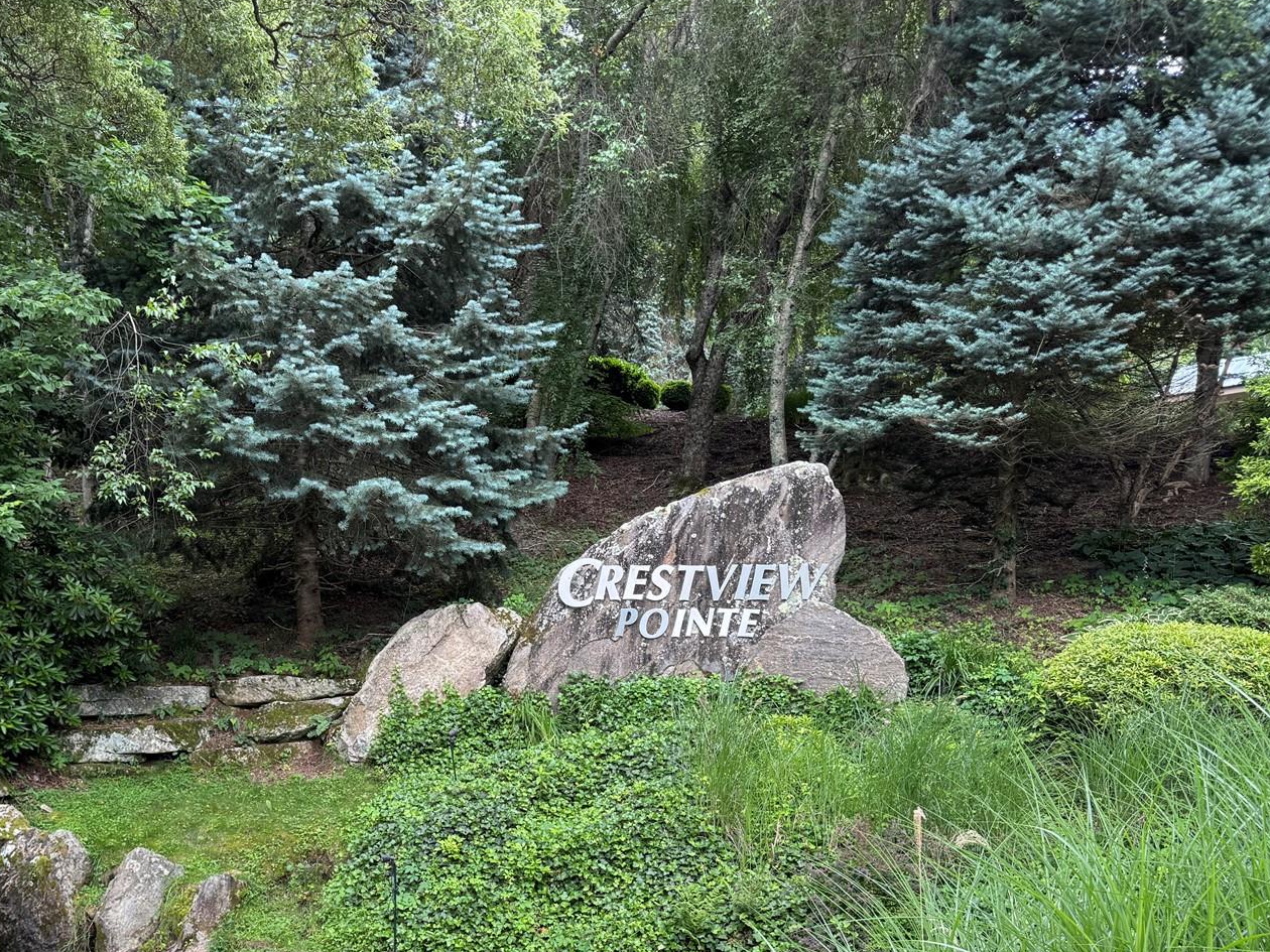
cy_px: 763
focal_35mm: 39
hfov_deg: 46.7
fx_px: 1431
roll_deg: -0.1
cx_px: 379
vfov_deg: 35.6
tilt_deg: -3.0
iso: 64
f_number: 1.78
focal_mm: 6.76
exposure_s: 1/121
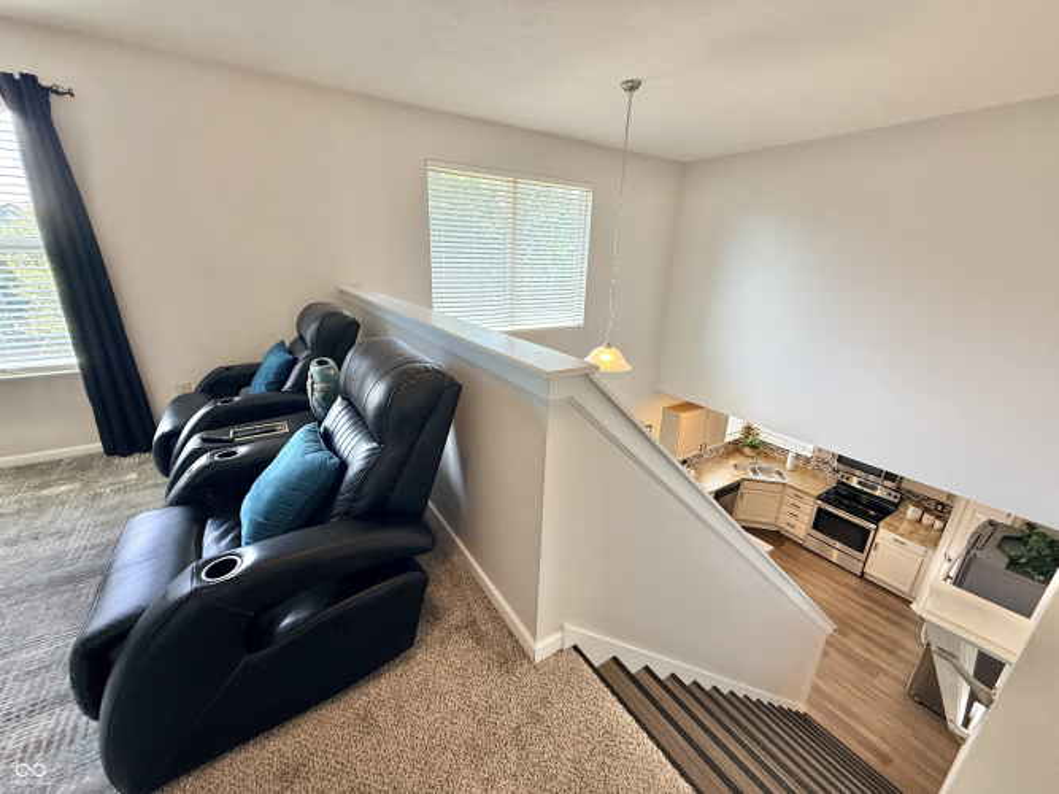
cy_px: 397
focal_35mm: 14
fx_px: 428
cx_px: 530
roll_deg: -0.7
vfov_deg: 85.7
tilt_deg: -17.2
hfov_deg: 102.1
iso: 160
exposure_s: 1/120
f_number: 2.2
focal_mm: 2.22
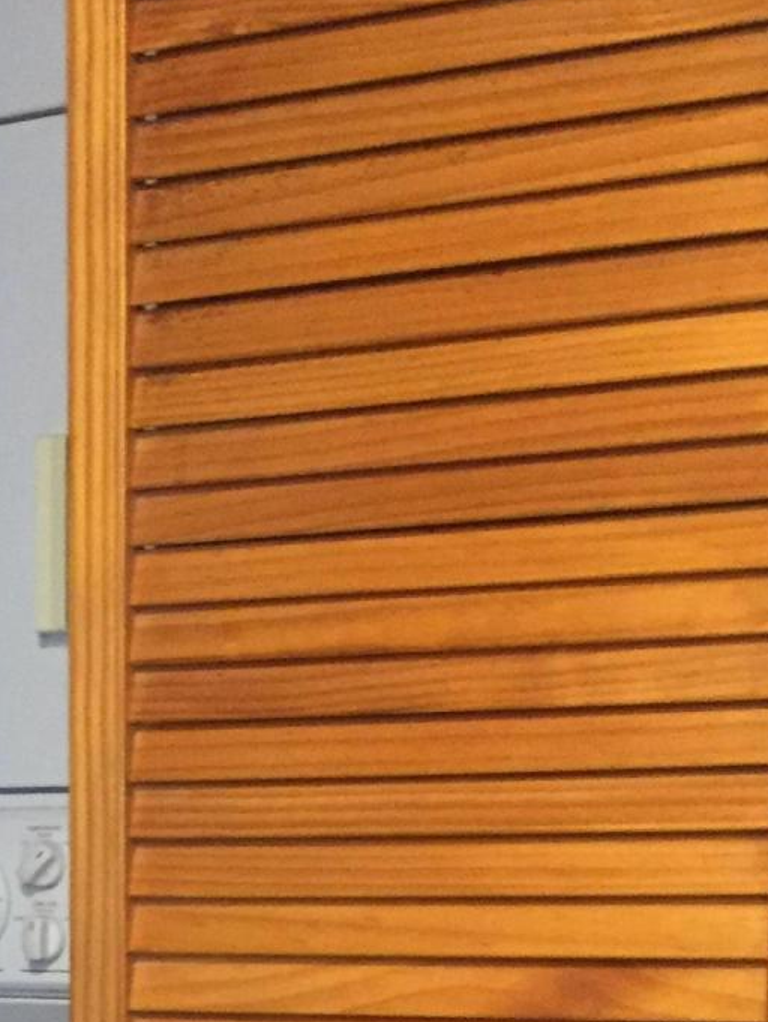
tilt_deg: -9.9
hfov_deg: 16.7
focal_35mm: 85
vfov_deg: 21.3
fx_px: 2513
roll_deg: +1.6
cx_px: -136
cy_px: 1245
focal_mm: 4.15
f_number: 2.2
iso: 250
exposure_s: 1/17
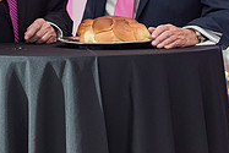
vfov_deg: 3.7
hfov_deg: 5.5
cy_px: -79
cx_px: 64
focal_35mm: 372
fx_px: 2368
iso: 1000
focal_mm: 120
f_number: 4
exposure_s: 1/100
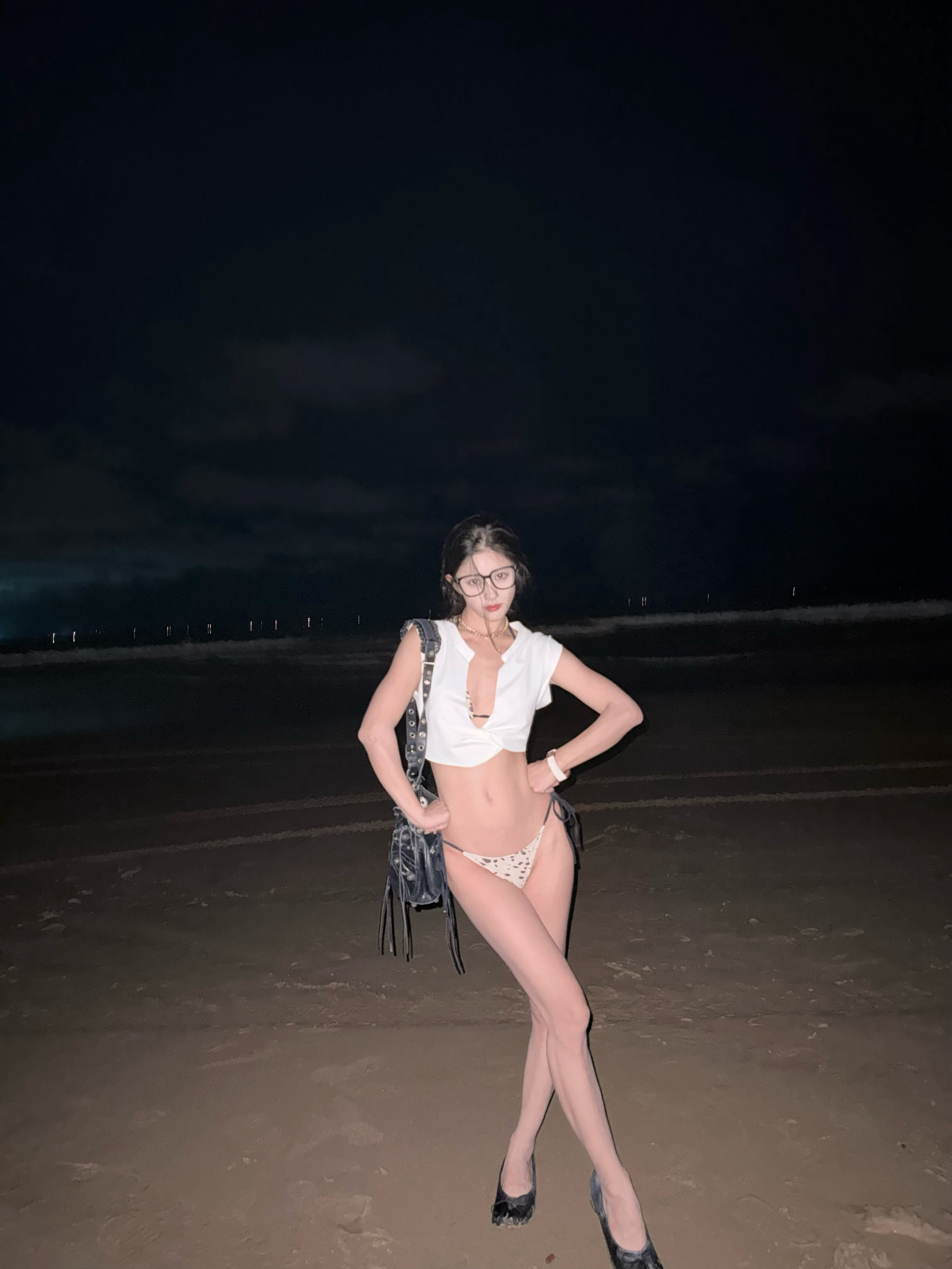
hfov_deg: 53.1
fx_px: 953
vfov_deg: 67.3
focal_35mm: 26
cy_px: 634
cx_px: 476
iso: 125
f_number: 1.5
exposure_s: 1/60
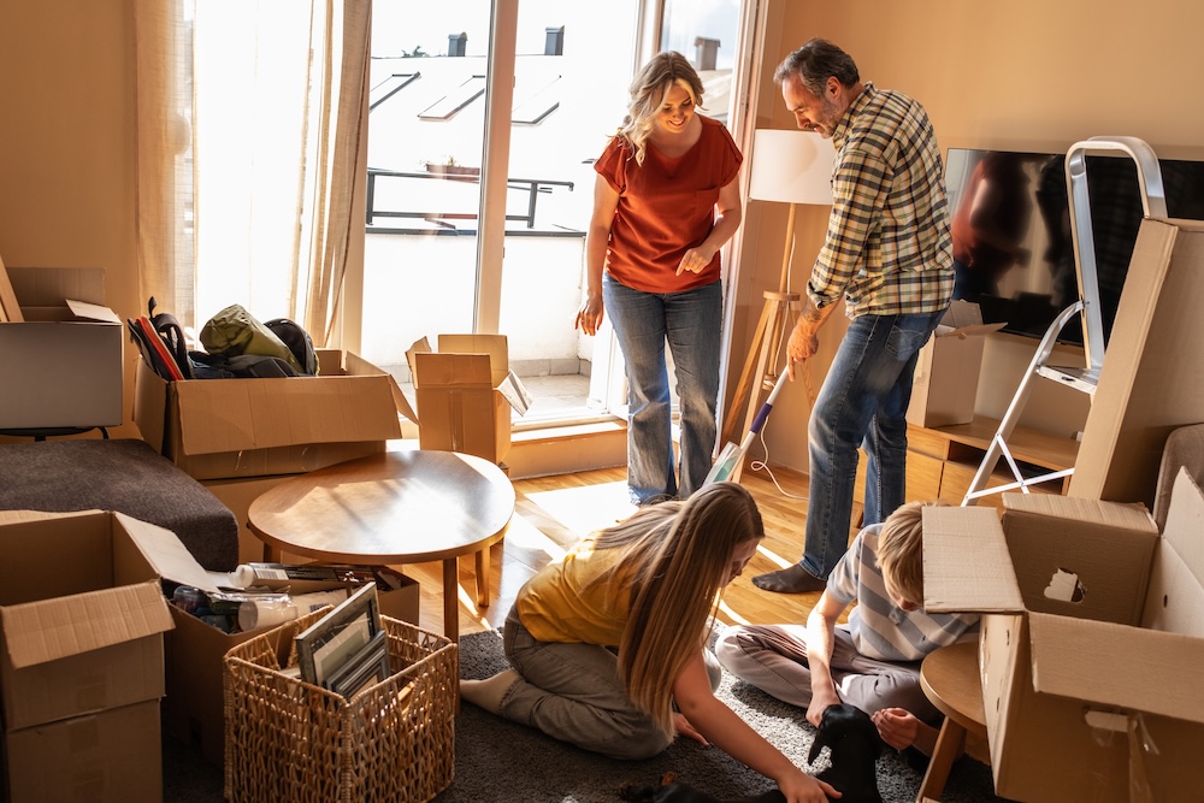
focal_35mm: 35
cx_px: 602
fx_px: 1171
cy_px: 402
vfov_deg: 37.9
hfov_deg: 54.4
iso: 320
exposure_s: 1/250
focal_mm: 23
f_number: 3.2
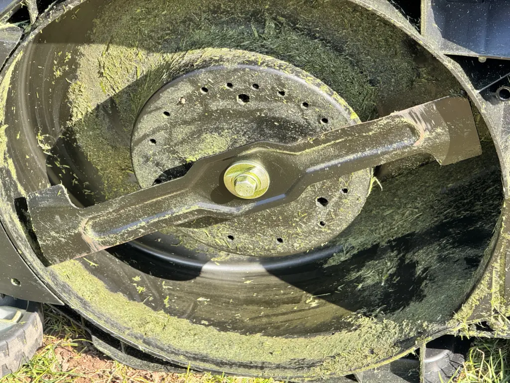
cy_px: 192
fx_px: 1768
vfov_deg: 12.3
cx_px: 255
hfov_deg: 16.4
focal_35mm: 120
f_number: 2.8
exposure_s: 1/104
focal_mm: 15.66
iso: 50
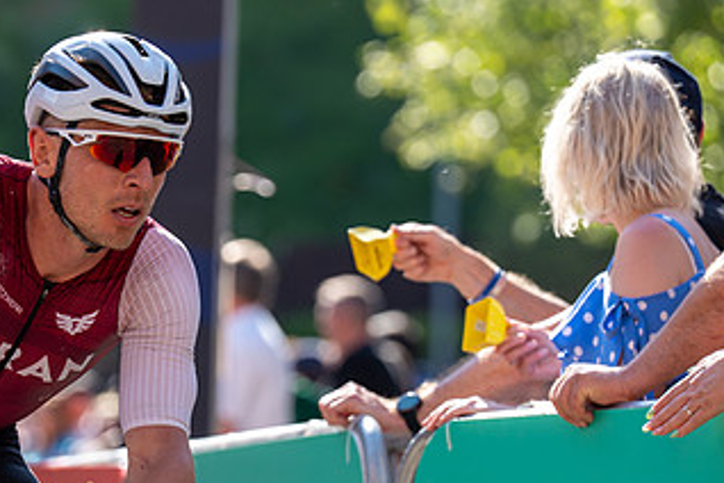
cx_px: 100
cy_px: 368
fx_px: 6013
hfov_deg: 6.9
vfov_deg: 4.6
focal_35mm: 299
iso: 250
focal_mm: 164
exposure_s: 1/1000
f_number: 3.5
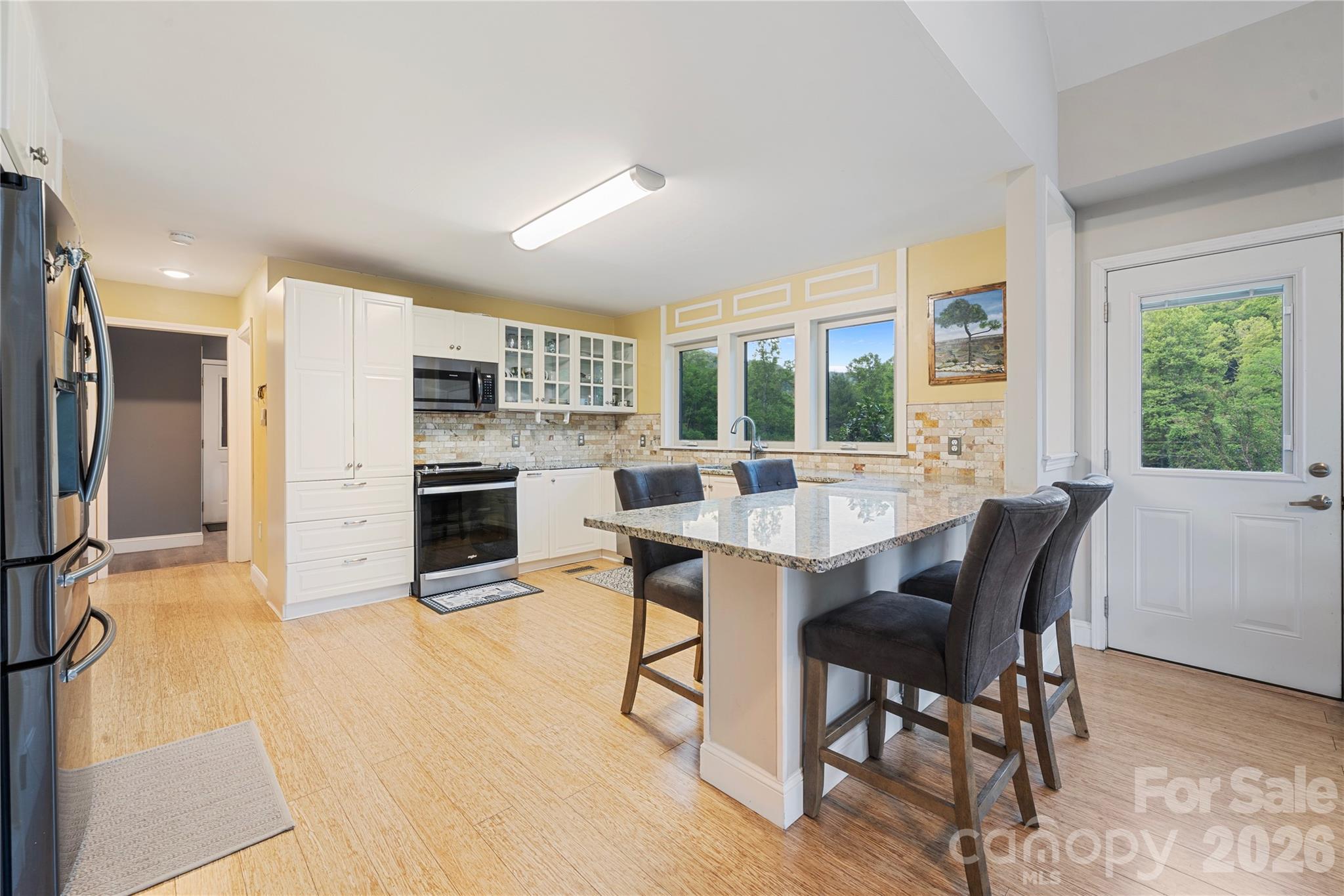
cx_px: 672
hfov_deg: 104.3
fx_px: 523
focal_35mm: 14
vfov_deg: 81.2
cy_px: 448
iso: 160
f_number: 9
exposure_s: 1.3
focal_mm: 14
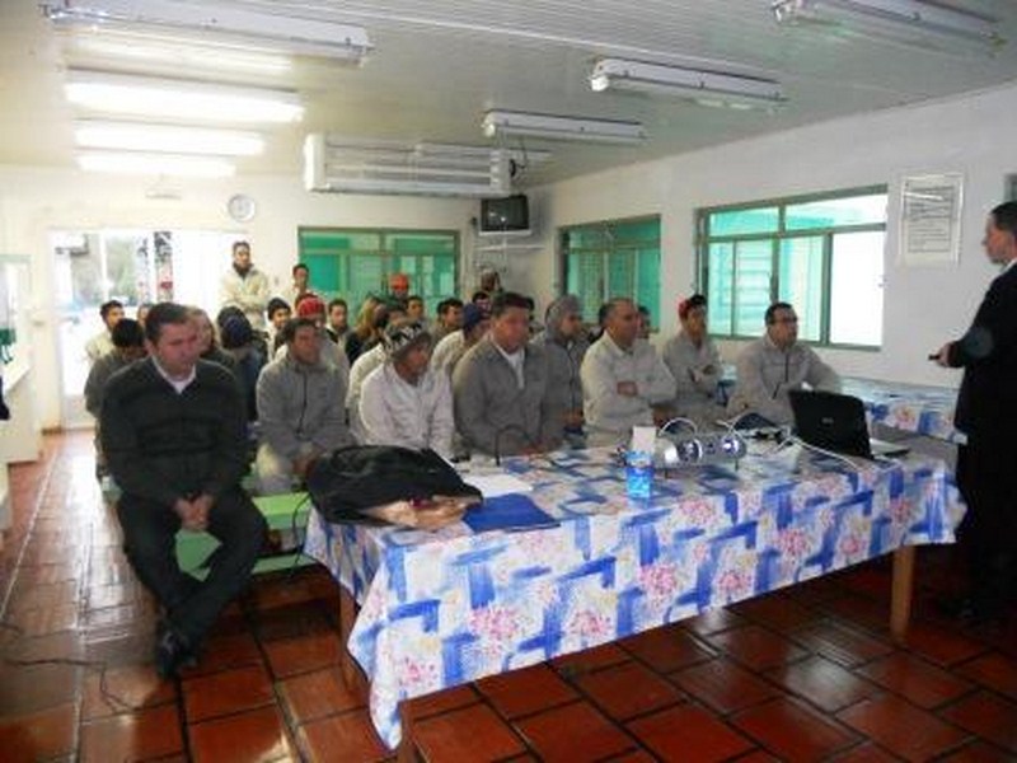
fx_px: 793
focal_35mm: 27
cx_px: 508
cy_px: 382
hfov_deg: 65.3
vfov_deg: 51.4
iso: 320
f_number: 3.2
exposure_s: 1/25
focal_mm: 4.9
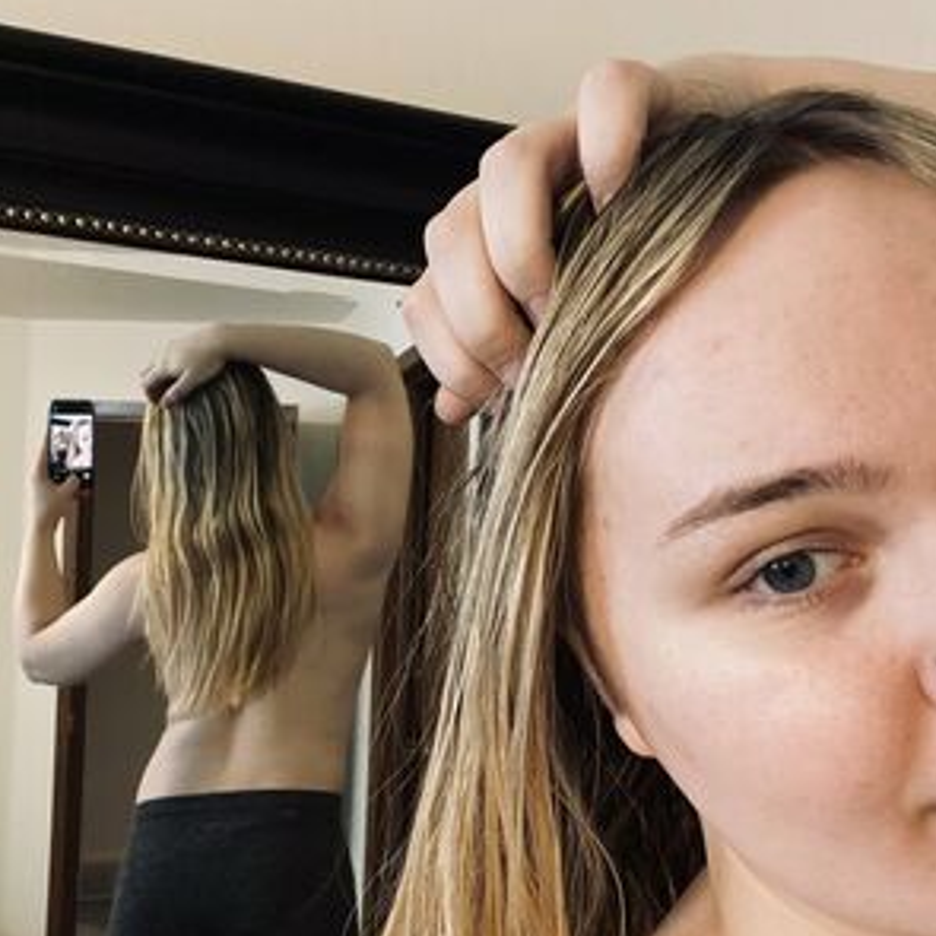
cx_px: 473
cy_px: 619
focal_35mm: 36
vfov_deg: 45.4
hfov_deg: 46.0
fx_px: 1101
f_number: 2.2
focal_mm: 2.71
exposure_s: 1/60
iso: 320
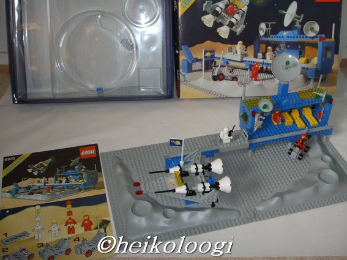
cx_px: 166
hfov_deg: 42.9
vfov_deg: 32.8
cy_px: 114
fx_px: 441
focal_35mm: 44
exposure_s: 1/45
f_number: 3.5
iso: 100
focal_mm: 6.6
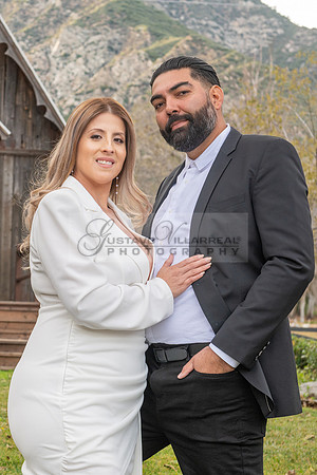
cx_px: 28
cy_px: 238
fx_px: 1327
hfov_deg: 13.5
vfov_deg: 20.3
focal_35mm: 100
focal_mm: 48
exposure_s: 1/125
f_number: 5.6
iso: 200
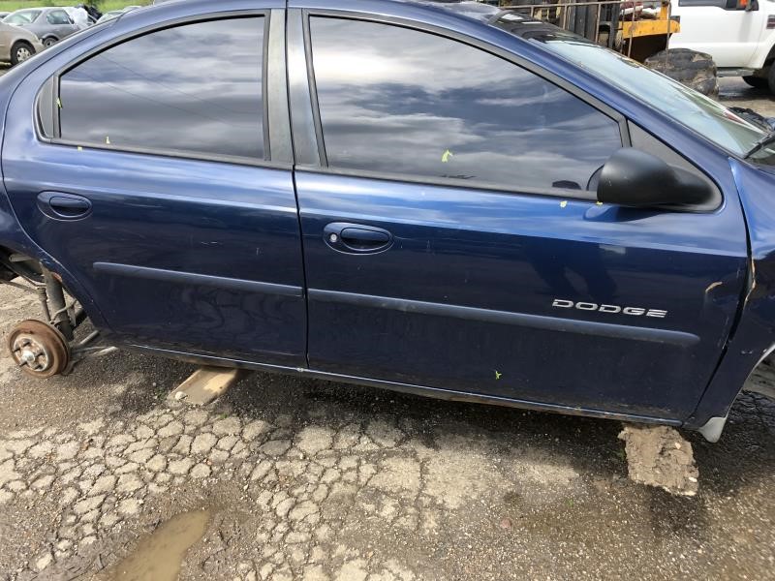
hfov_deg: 63.4
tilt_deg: -25.1
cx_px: 388
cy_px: 290
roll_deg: -1.4
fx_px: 627
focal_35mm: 28
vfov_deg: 49.7
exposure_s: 1/510
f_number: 1.8
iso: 20
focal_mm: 3.99
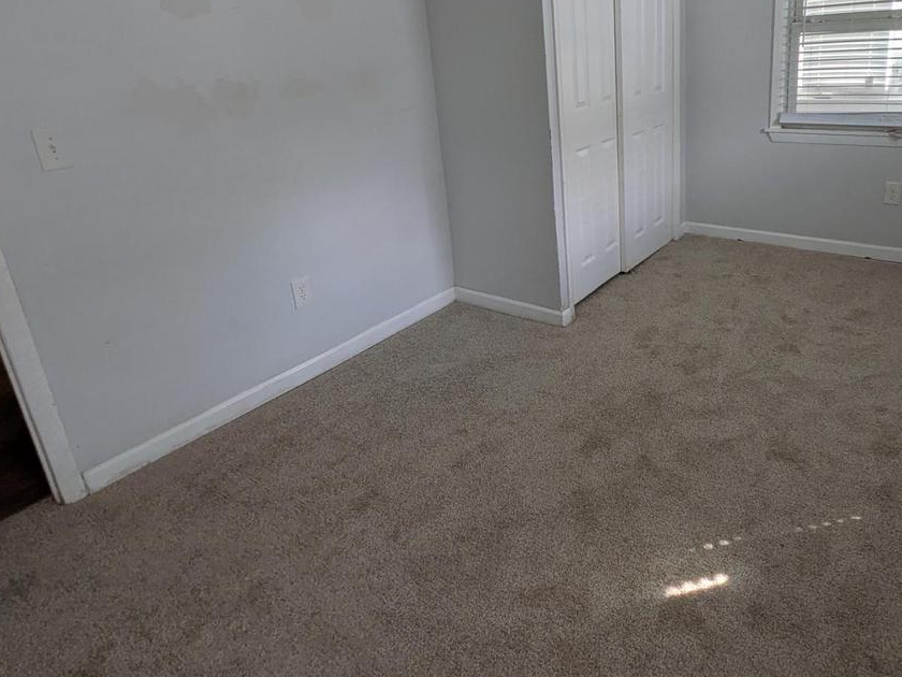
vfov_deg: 55.6
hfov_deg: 70.6
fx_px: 625
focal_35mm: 24
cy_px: 225
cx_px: 555
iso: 107
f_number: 2.2
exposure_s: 1/120
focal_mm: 1.83
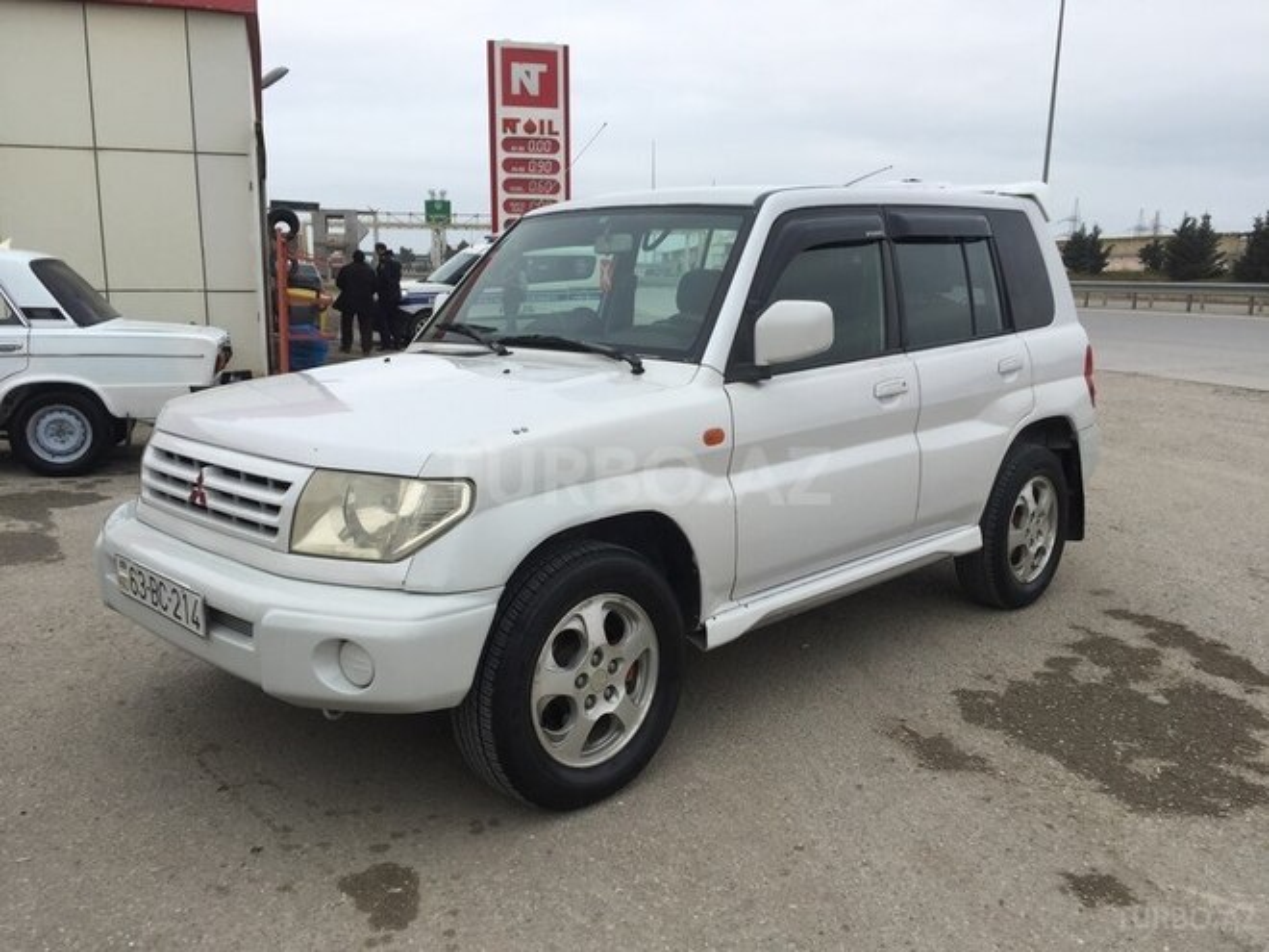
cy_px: 476
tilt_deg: -10.1
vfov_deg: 48.2
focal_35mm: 29
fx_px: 1063
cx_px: 634
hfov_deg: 61.7
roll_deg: -0.6
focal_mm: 4.15
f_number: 2.2
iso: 32
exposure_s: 1/860
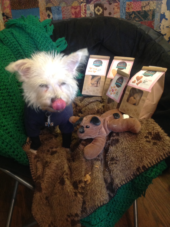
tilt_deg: -24.5
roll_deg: +3.1
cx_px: 85
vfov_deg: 52.7
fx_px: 230
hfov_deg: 40.6
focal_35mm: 35
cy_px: 114
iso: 320
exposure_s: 1/15
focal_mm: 4.28
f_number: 2.4
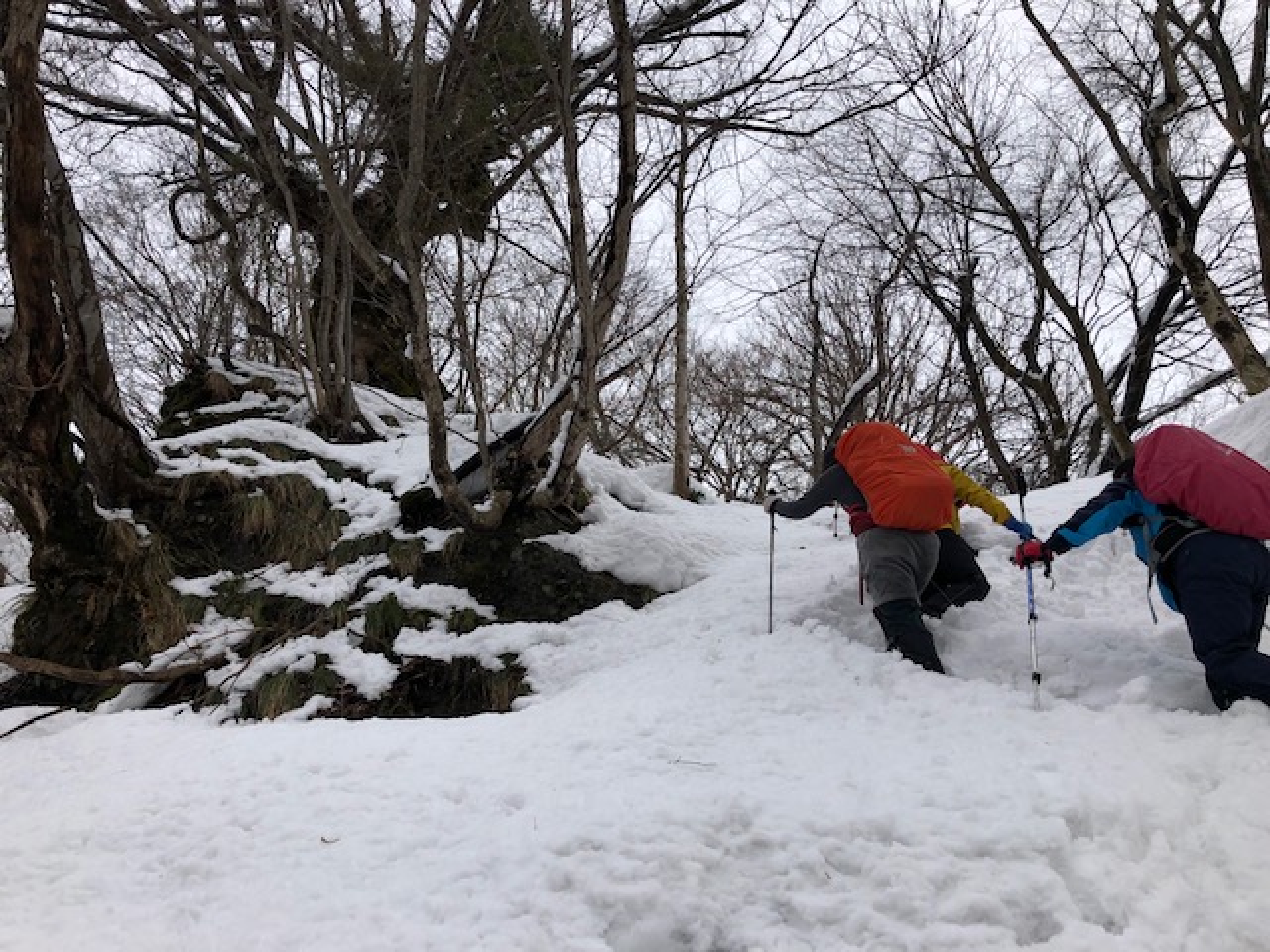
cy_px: 476
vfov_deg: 49.7
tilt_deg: +32.7
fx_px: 1027
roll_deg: -0.6
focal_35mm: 28
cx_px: 635
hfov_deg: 63.4
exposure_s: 1/774
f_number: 1.8
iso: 20
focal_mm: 3.99
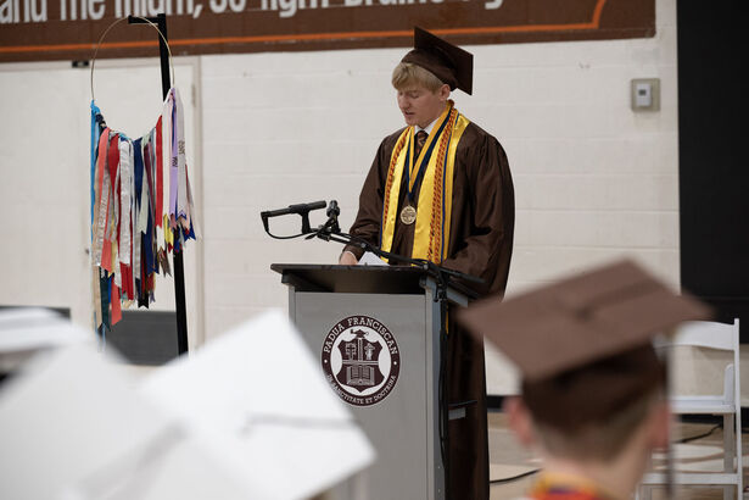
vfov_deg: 11.4
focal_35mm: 120
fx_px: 2496
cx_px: 374
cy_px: 250
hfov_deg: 17.1
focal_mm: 120
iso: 1600
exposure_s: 1/100
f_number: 4
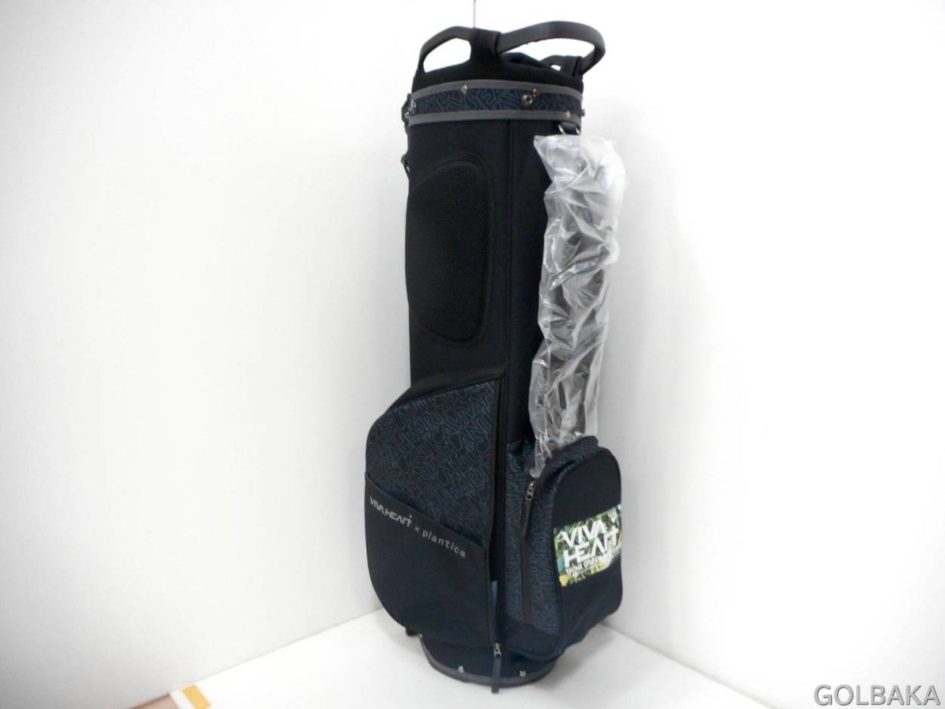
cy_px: 354
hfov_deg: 69.4
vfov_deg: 54.9
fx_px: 682
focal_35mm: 25
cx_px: 472
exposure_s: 1/20
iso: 400
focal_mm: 4.5
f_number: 3.7
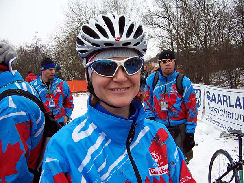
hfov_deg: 55.4
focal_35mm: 33
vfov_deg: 42.9
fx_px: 233
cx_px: 122
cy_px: 92
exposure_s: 1/125
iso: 80
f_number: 3.4
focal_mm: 5.5
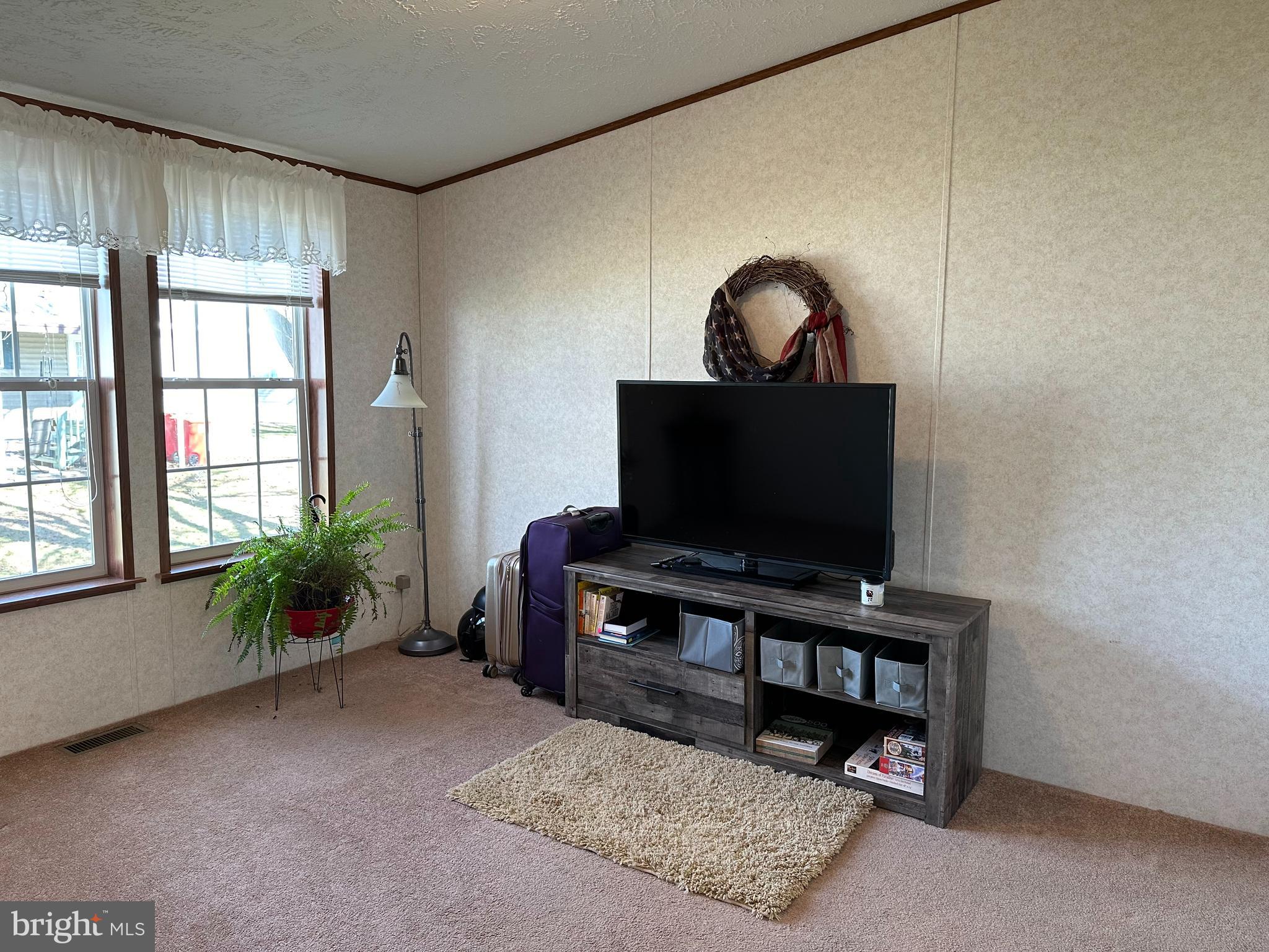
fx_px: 880
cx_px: 634
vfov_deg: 56.8
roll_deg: -0.5
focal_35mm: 24
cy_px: 476
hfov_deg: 71.6
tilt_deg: -6.1
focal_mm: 6.86
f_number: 1.78
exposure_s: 1/120
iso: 160
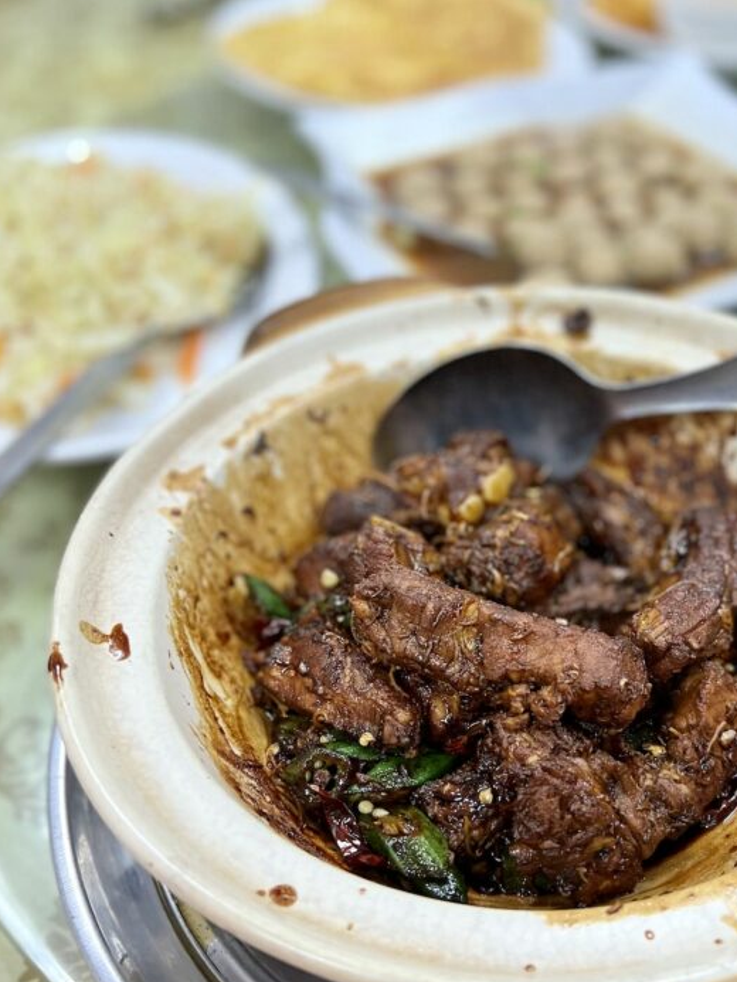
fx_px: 993
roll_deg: +1.5
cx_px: 482
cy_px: 501
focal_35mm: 35
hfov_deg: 40.3
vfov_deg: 52.6
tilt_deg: -44.4
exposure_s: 1/50
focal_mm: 5.7
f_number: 1.5
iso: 400
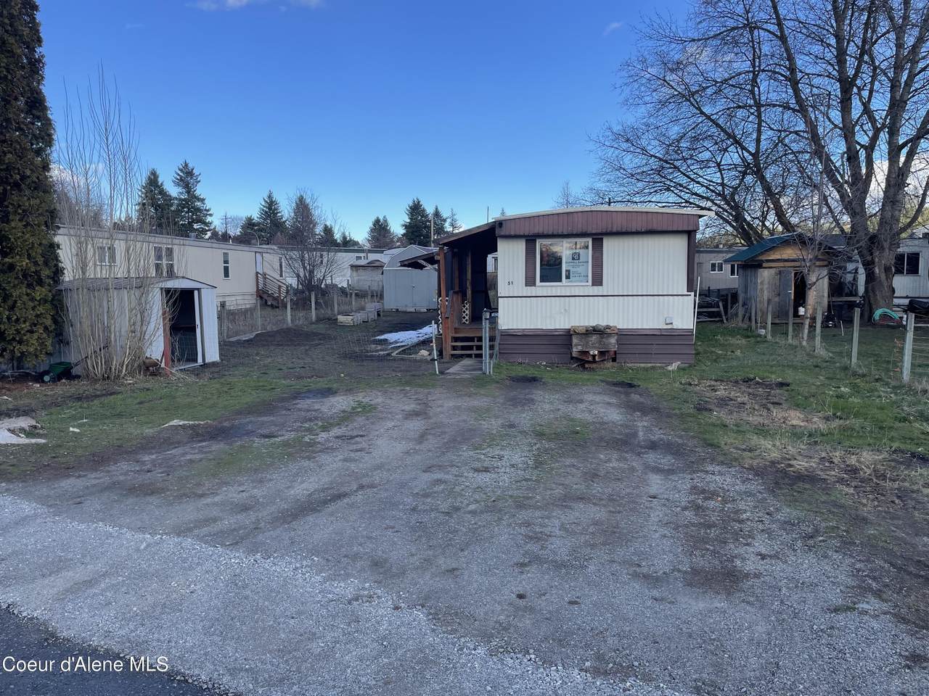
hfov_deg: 67.3
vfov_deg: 53.1
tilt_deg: -6.6
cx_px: 464
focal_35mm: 26
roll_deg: +0.4
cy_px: 348
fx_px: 698
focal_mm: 4.2
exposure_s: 1/1770
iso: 32
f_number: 1.6
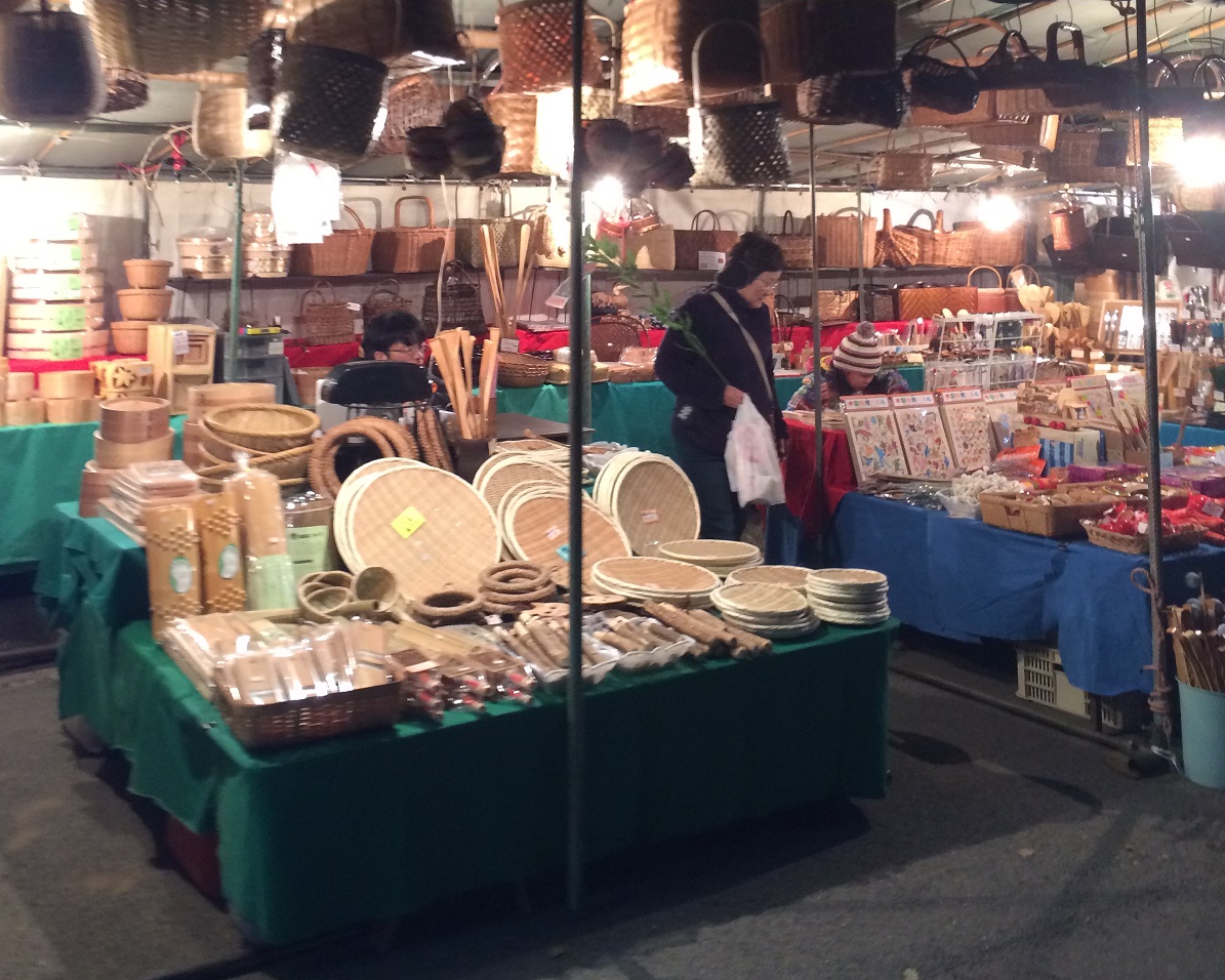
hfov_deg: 45.8
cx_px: 607
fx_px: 1450
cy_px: 210
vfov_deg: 36.2
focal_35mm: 40
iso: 160
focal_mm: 4.12
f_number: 2.2
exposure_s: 1/30
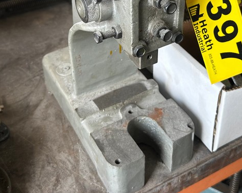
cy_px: 26
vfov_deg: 28.7
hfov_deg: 36.6
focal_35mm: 51
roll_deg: -0.5
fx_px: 365
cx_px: 139
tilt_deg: -30.0
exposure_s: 1/121
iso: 80
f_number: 1.78
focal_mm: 6.86
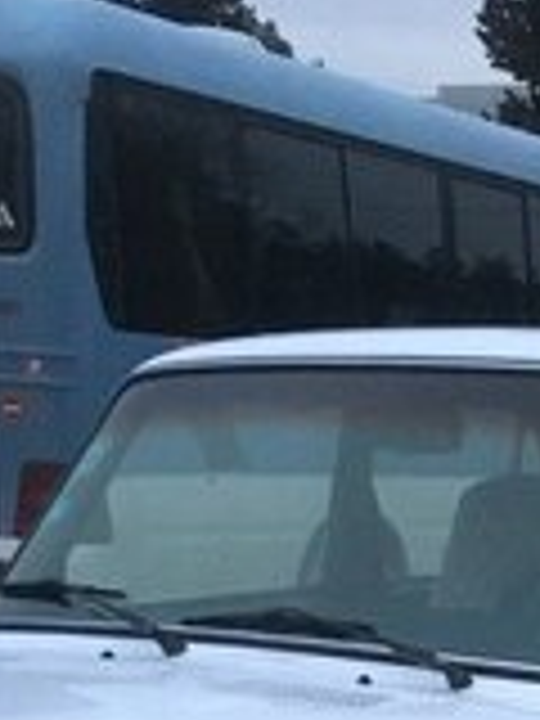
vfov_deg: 19.1
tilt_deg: -19.5
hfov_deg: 15.3
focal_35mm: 90
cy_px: 1076
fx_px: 1872
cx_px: 783
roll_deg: -4.3
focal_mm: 4.15
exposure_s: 1/25
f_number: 2.2
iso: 250
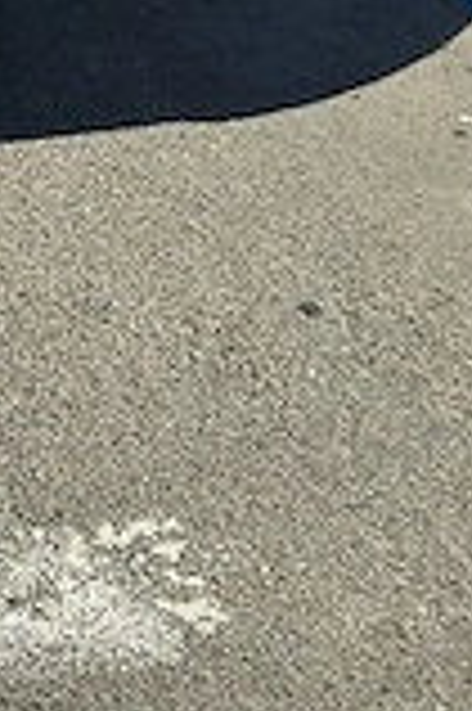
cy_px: -436
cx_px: -814
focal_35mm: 121
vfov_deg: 15.3
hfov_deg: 9.5
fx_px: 2385
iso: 12
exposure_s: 1/909
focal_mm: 6.3
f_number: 1.7
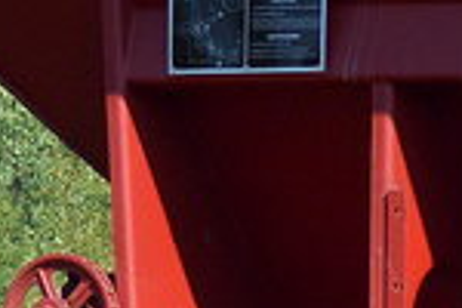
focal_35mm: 455
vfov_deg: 3.0
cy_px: 387
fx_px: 5839
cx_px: 1023
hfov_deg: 4.4
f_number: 5.3
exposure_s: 1/1250
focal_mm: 38
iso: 400
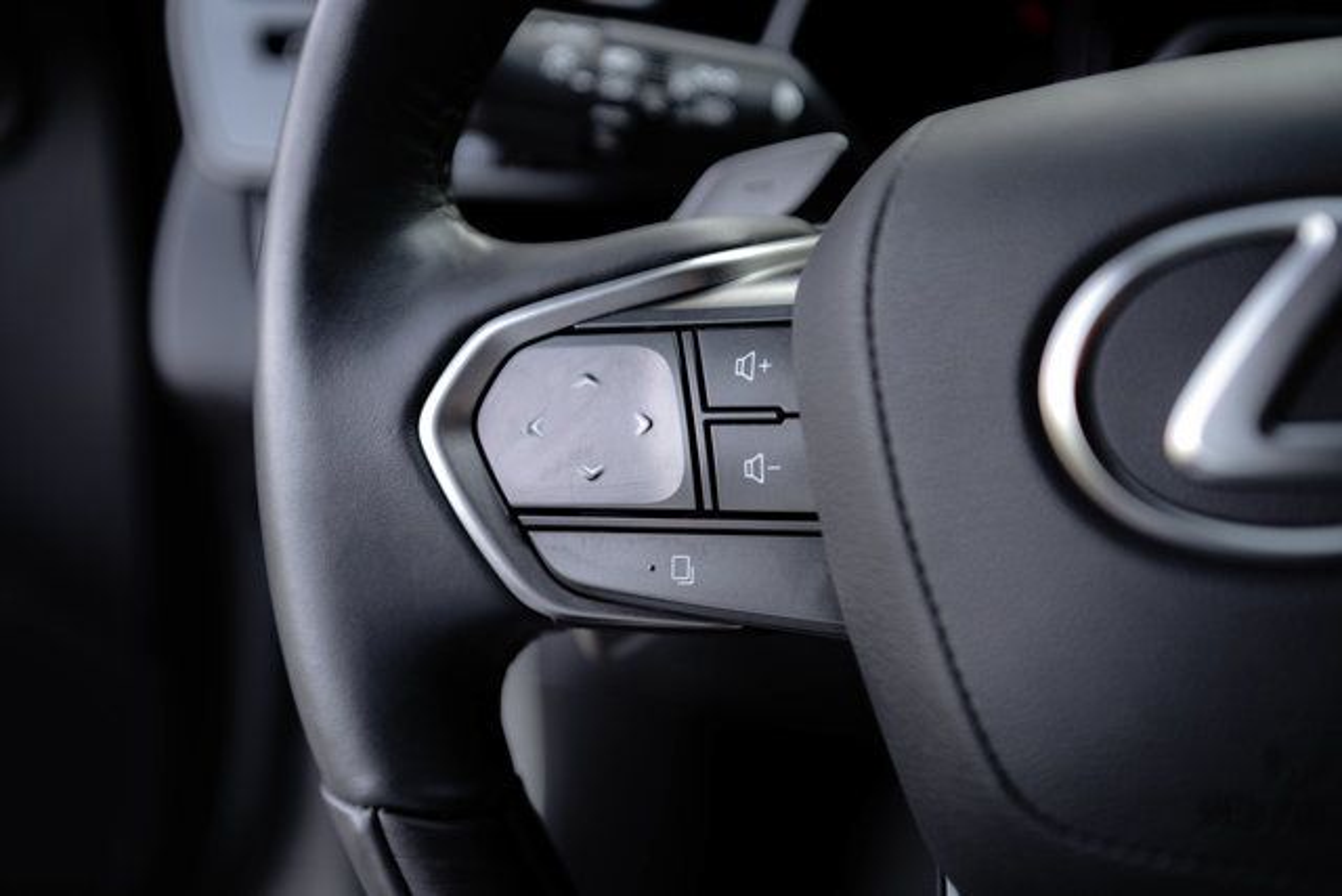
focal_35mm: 44
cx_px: 671
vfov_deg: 30.5
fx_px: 1640
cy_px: 448
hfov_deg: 44.5
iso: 500
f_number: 2.8
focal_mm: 44
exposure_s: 1/250
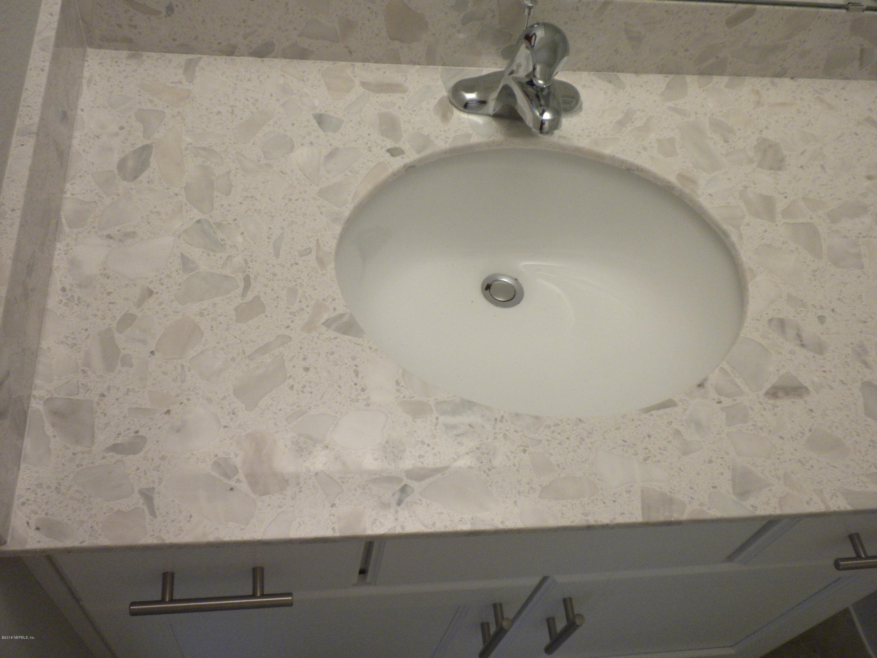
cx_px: 438
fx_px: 937
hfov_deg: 50.1
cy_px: 329
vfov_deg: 38.7
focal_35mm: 37
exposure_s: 1/61.3
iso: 272
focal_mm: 6.6
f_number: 3.5
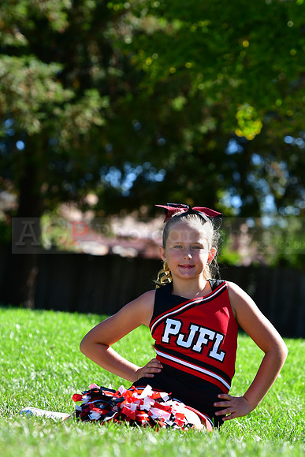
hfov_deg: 7.6
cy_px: 228
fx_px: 2286
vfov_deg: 11.4
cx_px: 152
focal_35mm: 180
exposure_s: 1/1000
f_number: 4.5
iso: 400
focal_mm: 120
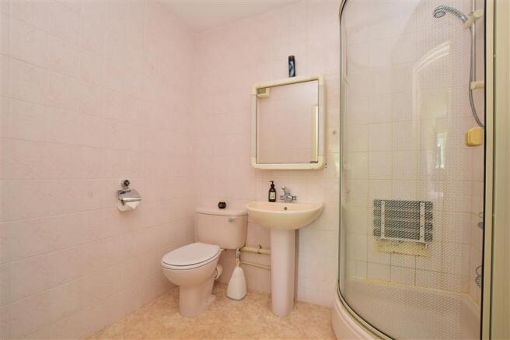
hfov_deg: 100.4
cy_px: 170
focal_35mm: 15
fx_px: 212
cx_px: 255
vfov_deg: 77.3
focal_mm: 10
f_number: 8
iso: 250
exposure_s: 1/5
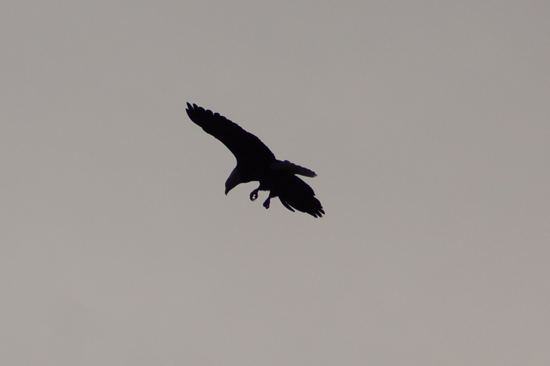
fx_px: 5727
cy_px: 183
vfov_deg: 3.7
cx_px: 275
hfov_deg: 5.5
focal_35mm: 375
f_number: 7.1
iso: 100
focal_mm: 250
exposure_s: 1/400
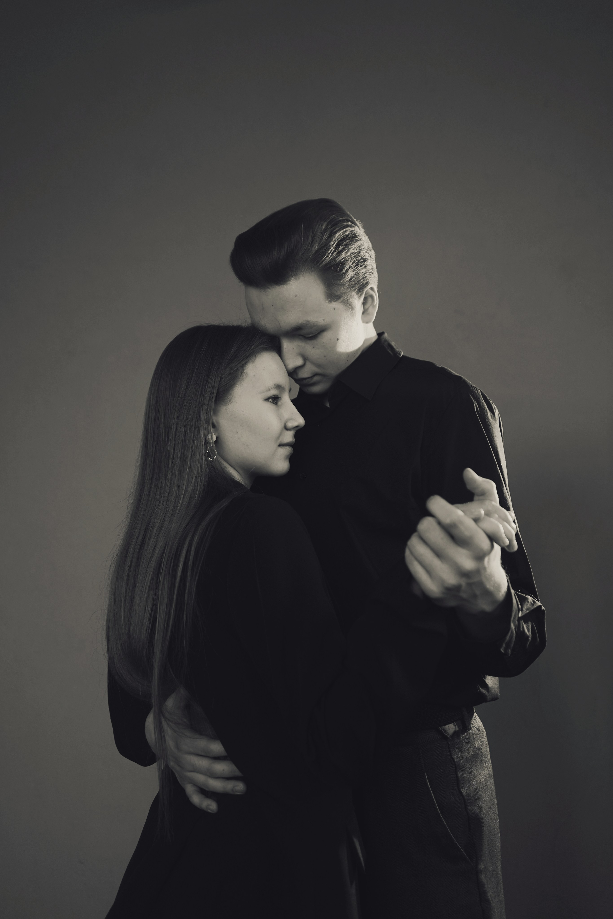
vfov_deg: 57.2
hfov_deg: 40.0
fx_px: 843
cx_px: 306
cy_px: 460
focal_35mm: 33
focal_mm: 33
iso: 250
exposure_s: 1/160
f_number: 4
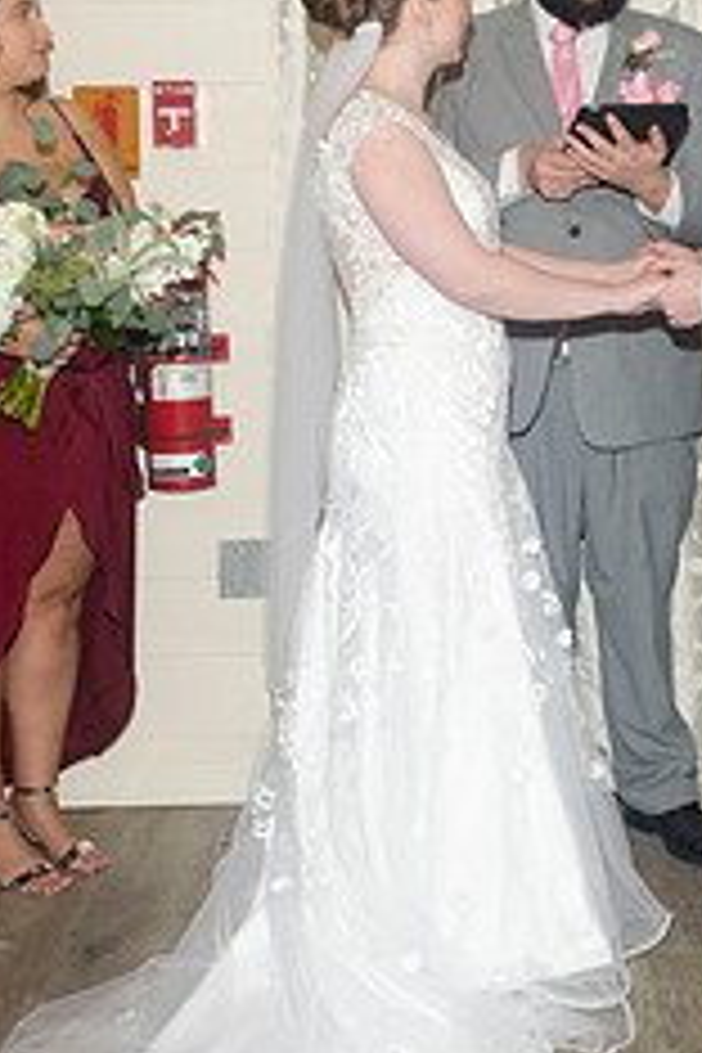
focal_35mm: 69
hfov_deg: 19.5
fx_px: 2018
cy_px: 468
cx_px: 576
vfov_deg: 29.2
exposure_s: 1/80
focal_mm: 24
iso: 400
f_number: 4.5
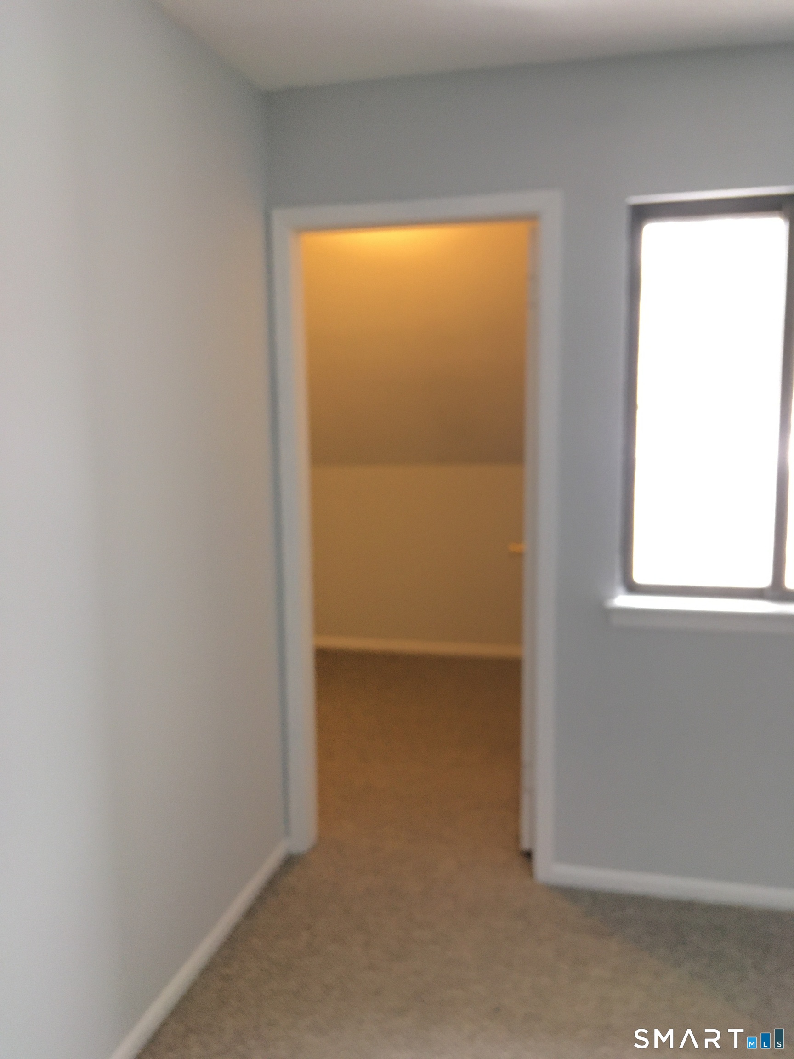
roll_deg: +2.4
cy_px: 530
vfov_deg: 61.7
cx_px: 397
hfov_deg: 48.2
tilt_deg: -7.9
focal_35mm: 29
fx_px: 887
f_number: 2.2
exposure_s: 1/33
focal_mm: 4.15
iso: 160
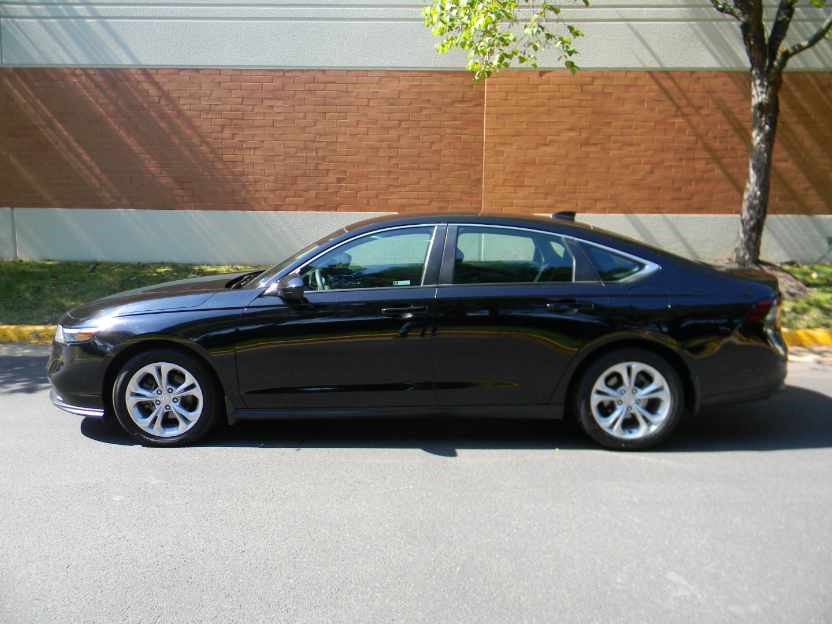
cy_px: 312
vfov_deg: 49.7
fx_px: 673
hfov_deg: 63.4
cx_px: 416
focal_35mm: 28
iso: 80
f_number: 3.5
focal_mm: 5
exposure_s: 1/192
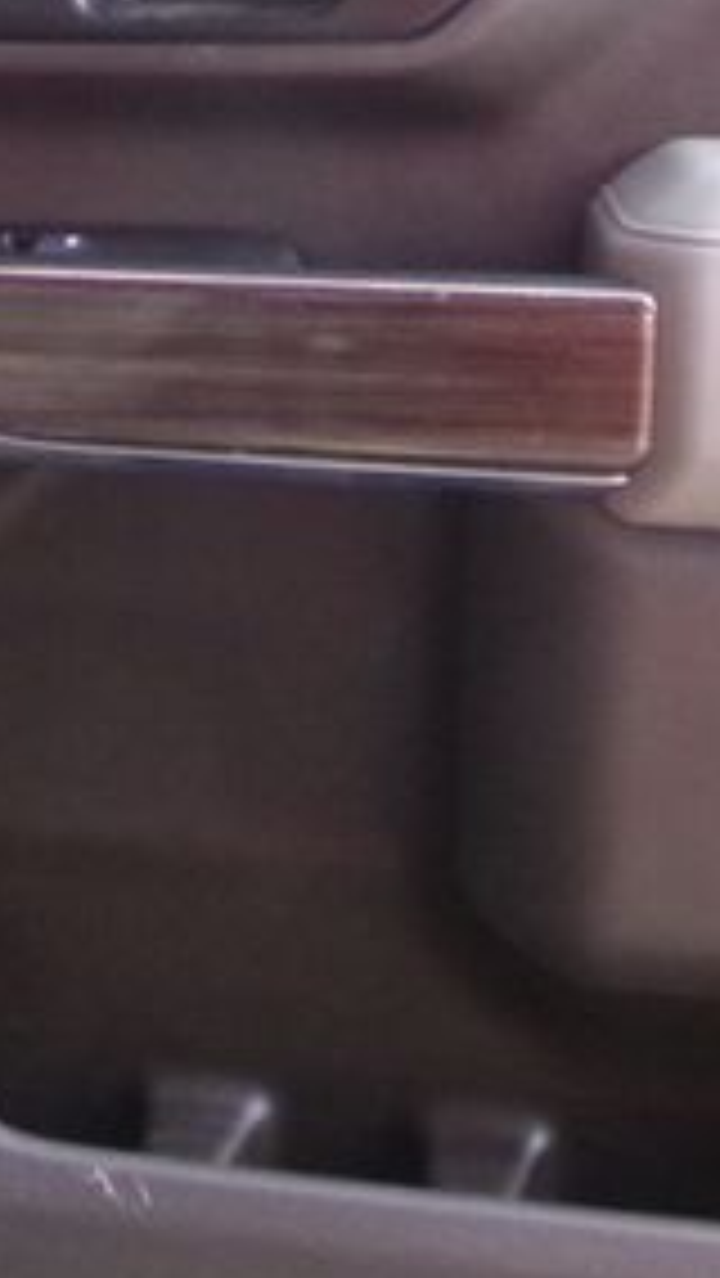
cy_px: 400
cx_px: 333
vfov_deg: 35.0
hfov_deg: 20.4
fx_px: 2000
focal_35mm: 59
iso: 569
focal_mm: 4.3
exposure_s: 1/60
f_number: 3.7
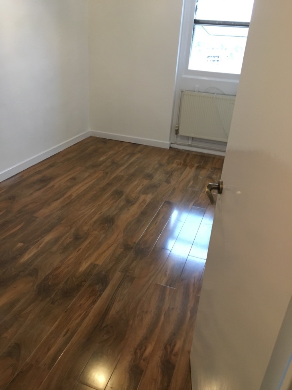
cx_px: 146
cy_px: 195
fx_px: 326
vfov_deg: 61.7
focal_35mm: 29
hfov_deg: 48.2
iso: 200
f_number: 2.2
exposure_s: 1/33
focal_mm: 4.15
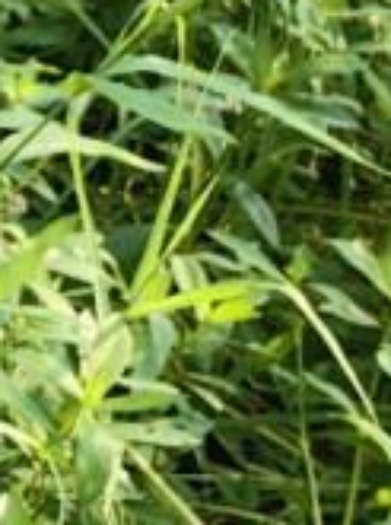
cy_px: -323
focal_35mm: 201
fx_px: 3039
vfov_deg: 9.5
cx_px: -842
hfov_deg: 6.6
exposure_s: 1/847
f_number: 2
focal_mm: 5.75
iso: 50
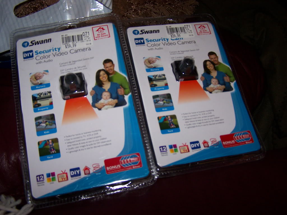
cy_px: 108
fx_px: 315
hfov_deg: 49.0
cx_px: 144
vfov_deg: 37.7
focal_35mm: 38
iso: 140
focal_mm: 6.3
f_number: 2.8
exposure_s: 1/60
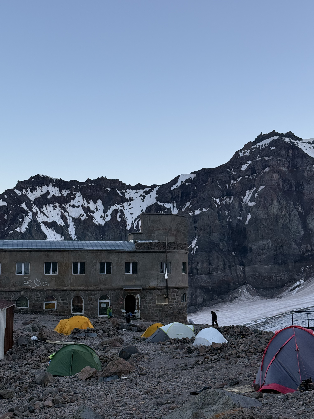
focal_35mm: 48
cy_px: 210
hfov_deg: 30.3
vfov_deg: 39.7
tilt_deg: +5.4
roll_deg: -0.6
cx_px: 157
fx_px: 581
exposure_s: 1/541
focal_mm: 6.76
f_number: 1.78
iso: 80
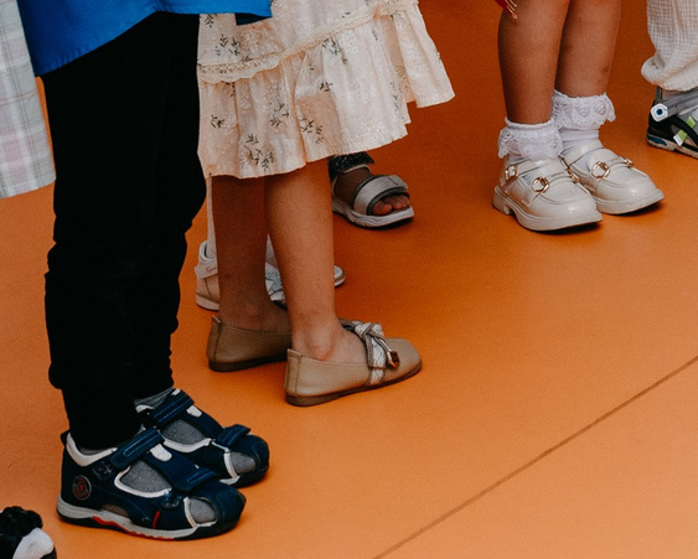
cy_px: -230
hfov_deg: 13.2
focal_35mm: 145
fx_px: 2997
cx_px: 527
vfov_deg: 10.4
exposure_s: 1/160
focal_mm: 34
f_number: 4
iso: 250
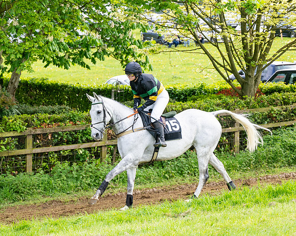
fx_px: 1221
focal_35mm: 139
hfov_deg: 13.8
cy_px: 135
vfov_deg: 11.1
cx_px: 156
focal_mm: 98
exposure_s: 1/1250
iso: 400
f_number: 4
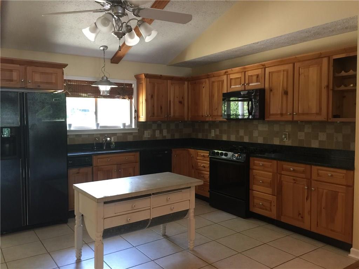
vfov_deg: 48.2
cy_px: 134
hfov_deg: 61.7
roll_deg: +0.2
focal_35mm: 29
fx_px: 301
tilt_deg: -2.6
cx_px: 180
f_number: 2.2
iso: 80
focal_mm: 4.15
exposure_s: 1/15
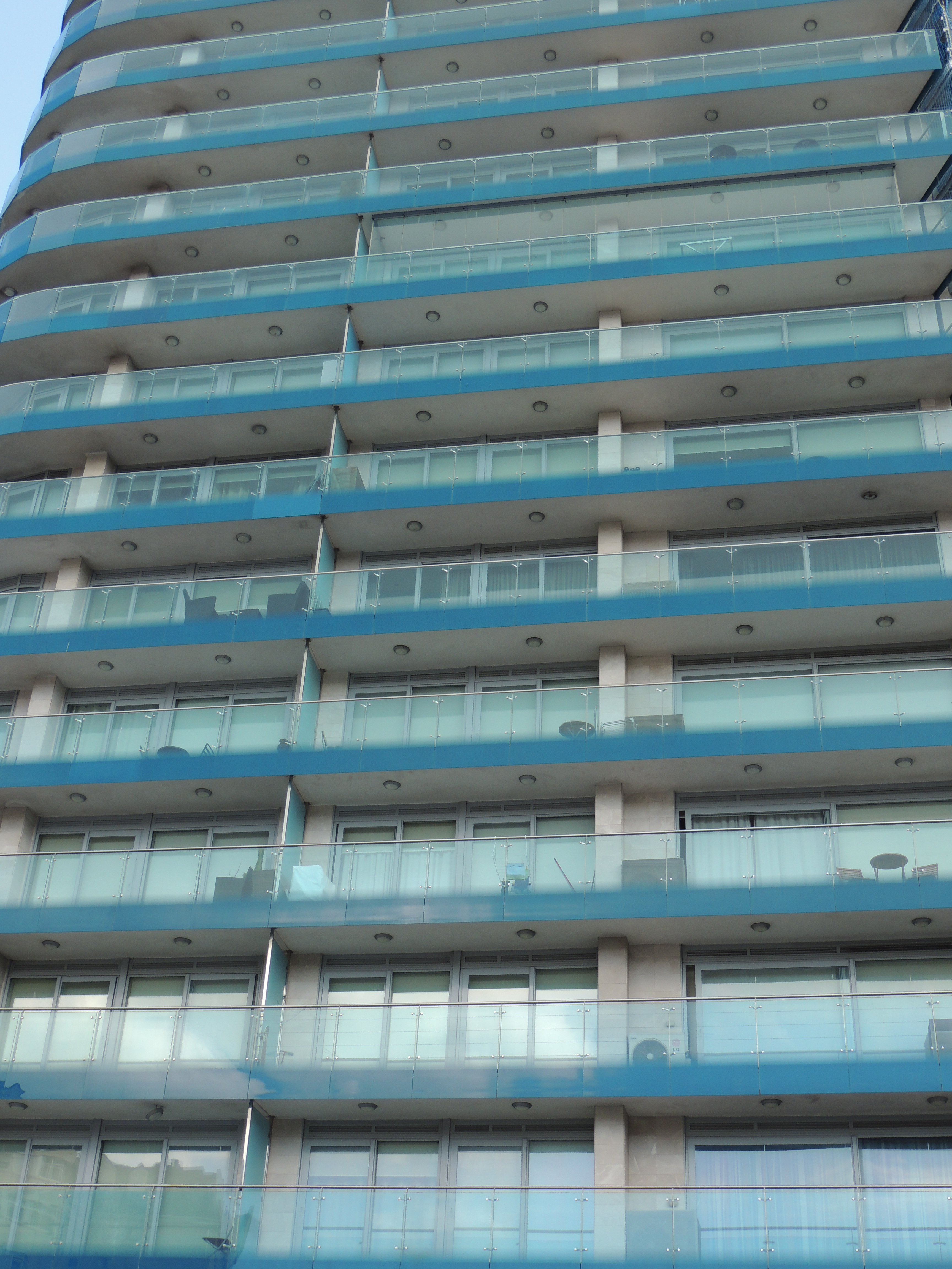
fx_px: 1577
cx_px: 476
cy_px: 634
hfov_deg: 33.6
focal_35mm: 43
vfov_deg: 43.9
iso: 110
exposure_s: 1/250
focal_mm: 7.6
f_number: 3.4
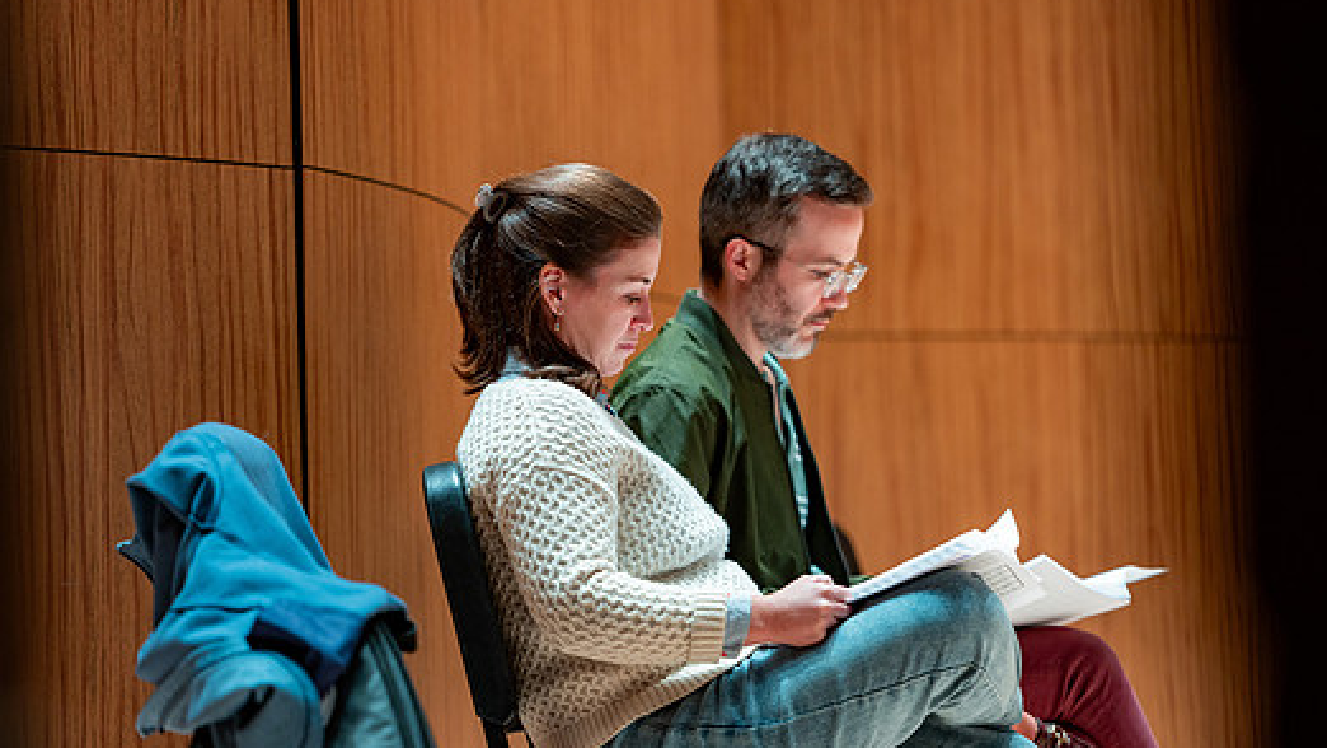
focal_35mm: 192
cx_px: 676
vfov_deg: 6.3
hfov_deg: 11.2
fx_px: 6758
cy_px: 371
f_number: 2.8
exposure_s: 1/50
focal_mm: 165
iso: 640
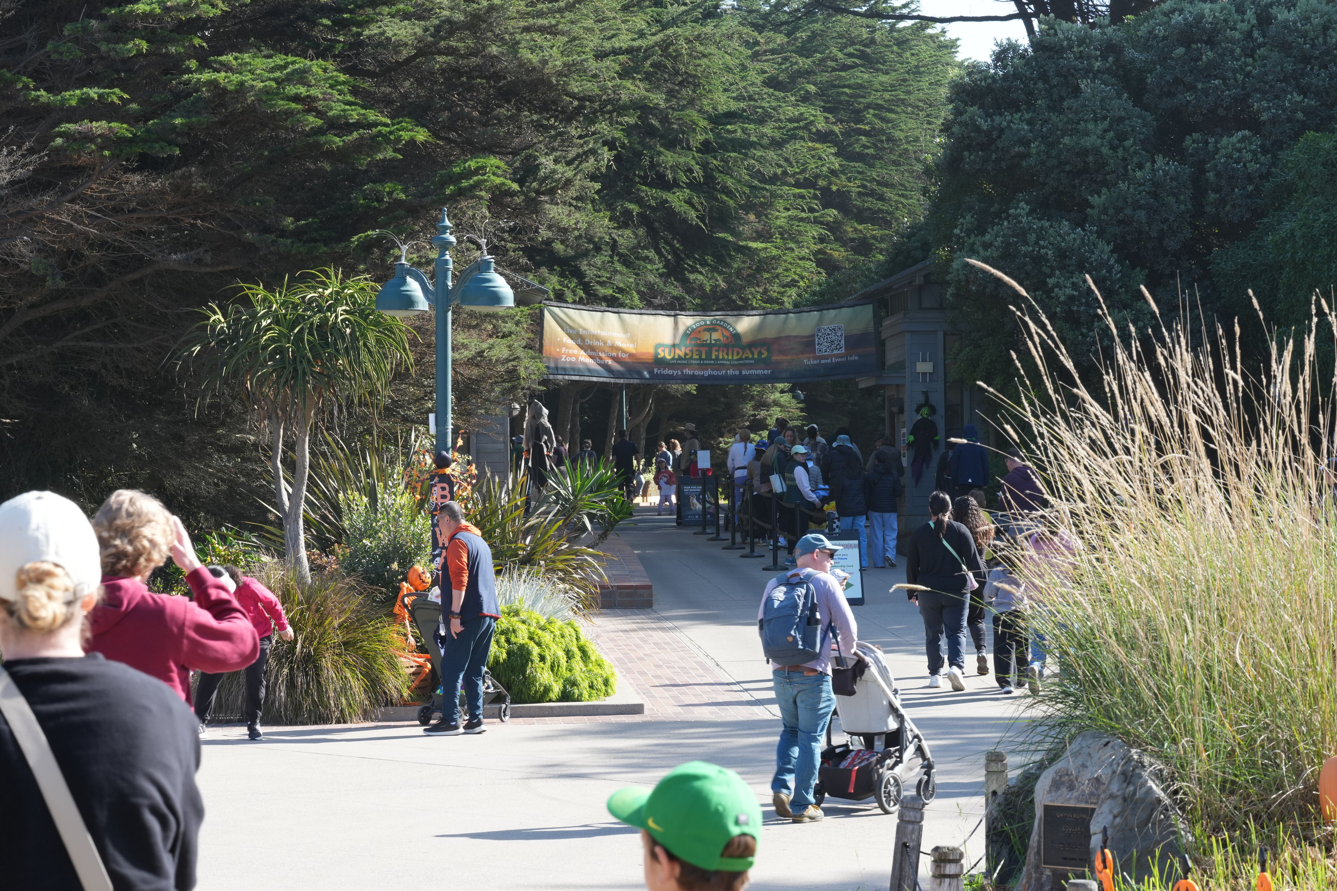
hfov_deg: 20.4
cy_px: 446
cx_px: 668
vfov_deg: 13.7
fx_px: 3714
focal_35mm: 100
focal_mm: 100
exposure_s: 1/100
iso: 500
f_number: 13
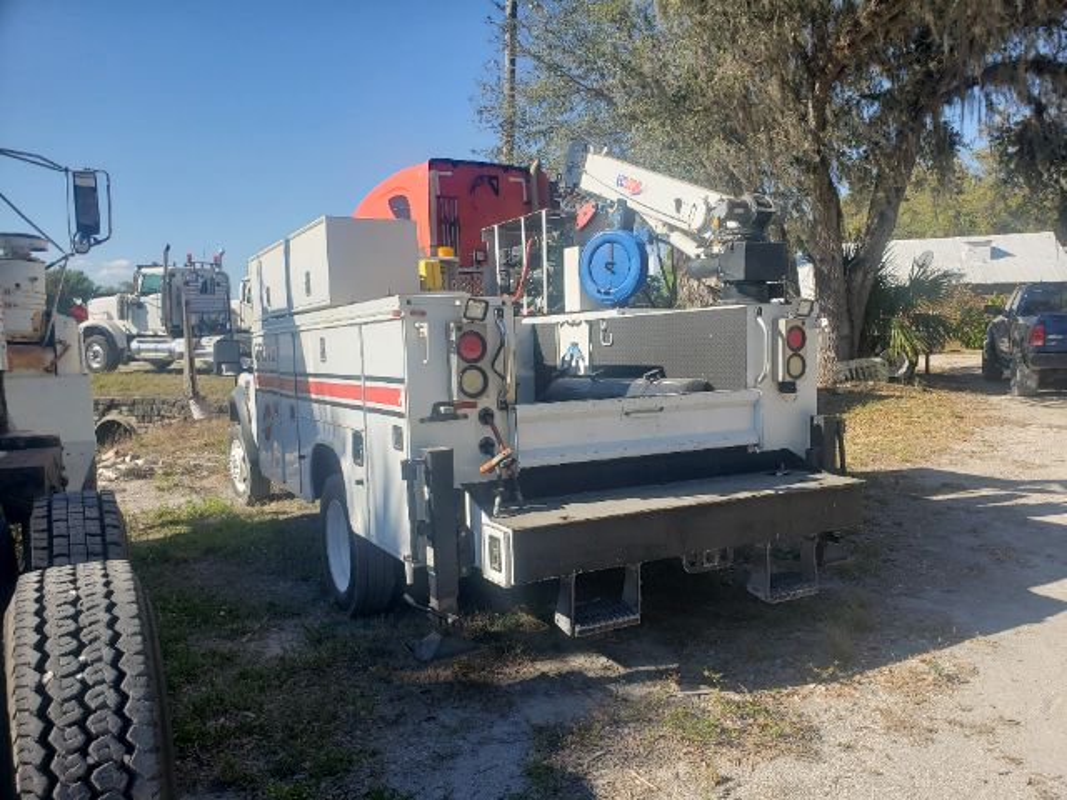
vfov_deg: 53.1
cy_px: 400
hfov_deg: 67.3
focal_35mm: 26
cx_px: 534
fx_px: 801
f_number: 2.4
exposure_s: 1/932
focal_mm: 4.3
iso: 50
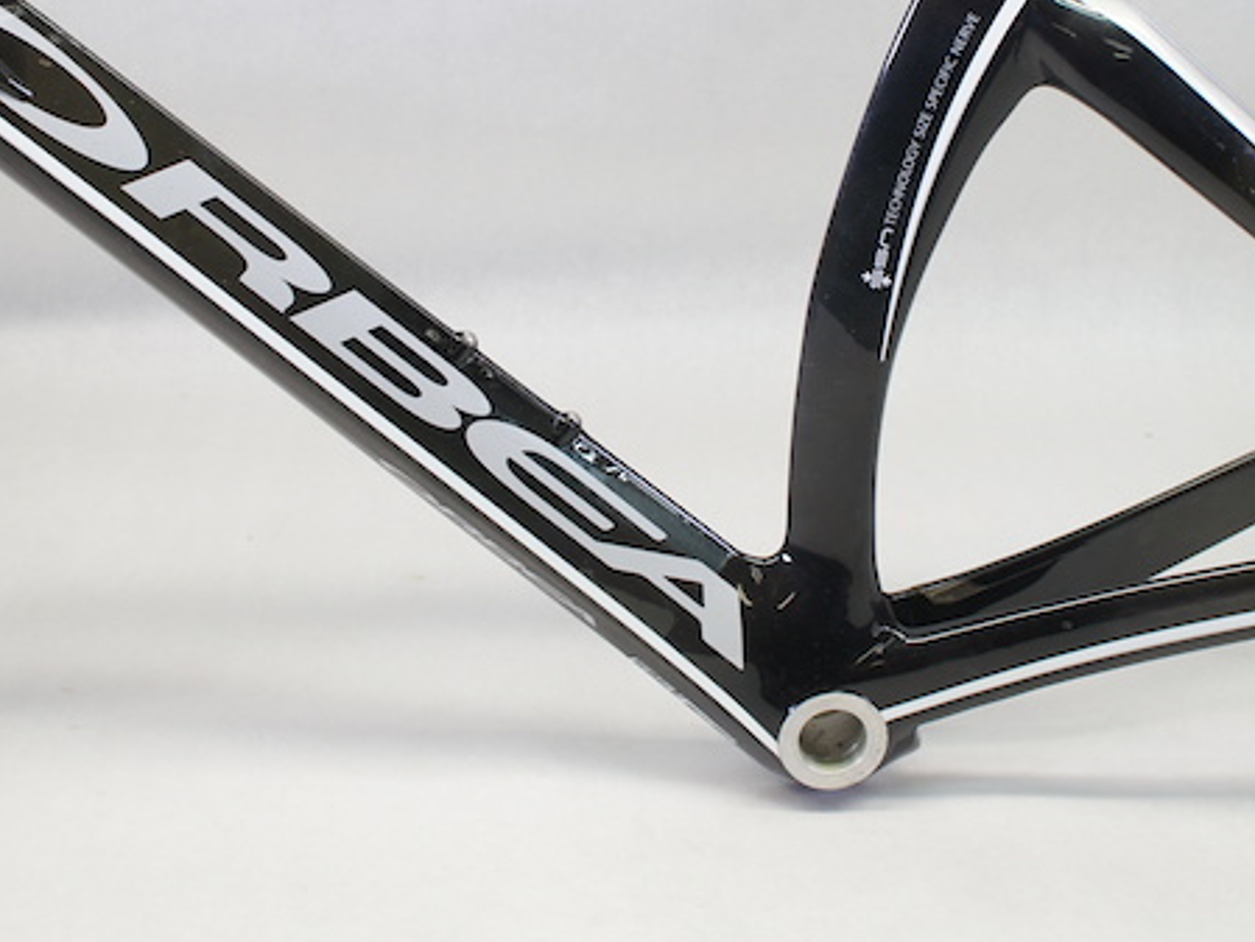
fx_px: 2792
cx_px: 598
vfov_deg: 19.0
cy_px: 222
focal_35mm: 77
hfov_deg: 25.3
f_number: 4
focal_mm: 30
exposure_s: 1/50
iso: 200
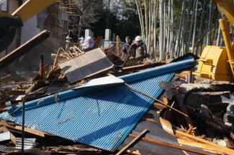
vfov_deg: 17.4
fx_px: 508
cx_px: 68
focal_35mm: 78
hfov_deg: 25.7
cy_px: 55
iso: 250
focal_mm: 21
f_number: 11
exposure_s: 1/200
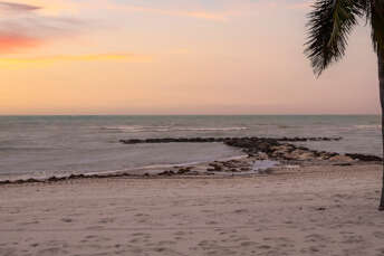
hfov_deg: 48.9
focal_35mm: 39
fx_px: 417
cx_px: 241
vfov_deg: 31.1
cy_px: -10
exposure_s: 1/1250
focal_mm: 17.5
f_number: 9
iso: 160
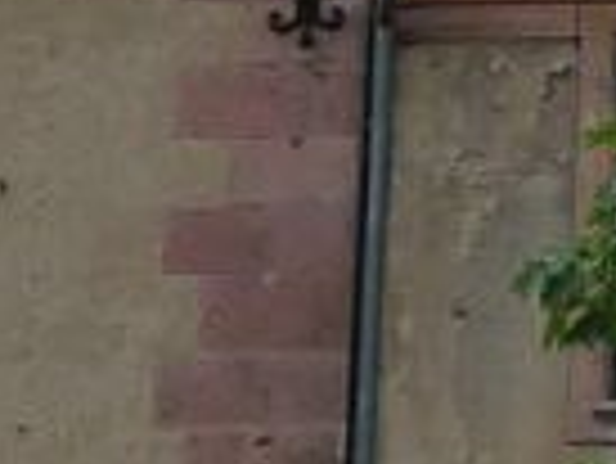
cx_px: 998
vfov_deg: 5.1
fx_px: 5023
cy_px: -637
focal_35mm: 282
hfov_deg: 6.9
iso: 160
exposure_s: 1/640
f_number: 3.5
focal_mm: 5.3
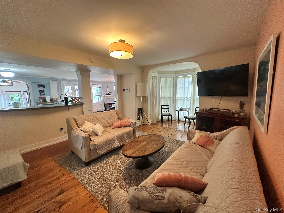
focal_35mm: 14
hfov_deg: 102.1
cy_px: 106
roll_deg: +0.4
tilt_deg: -7.3
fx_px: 115
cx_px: 142
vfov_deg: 85.7
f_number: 2.2
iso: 400
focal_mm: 2.22
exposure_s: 1/60
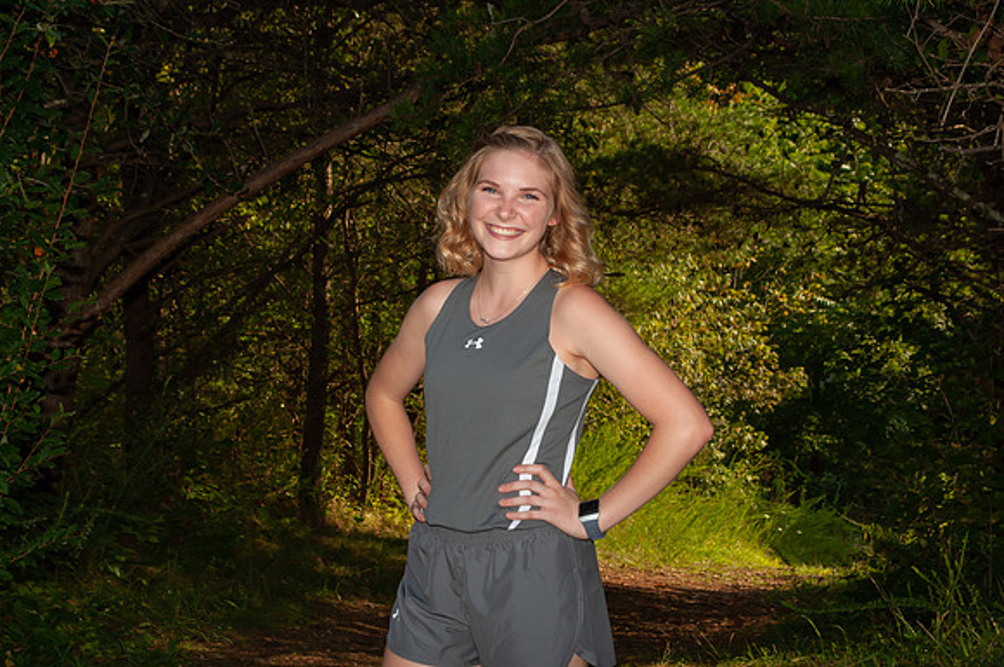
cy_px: 334
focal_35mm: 82
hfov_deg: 24.6
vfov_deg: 16.5
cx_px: 502
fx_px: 2298
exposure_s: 1/200
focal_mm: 55
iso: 125
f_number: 8
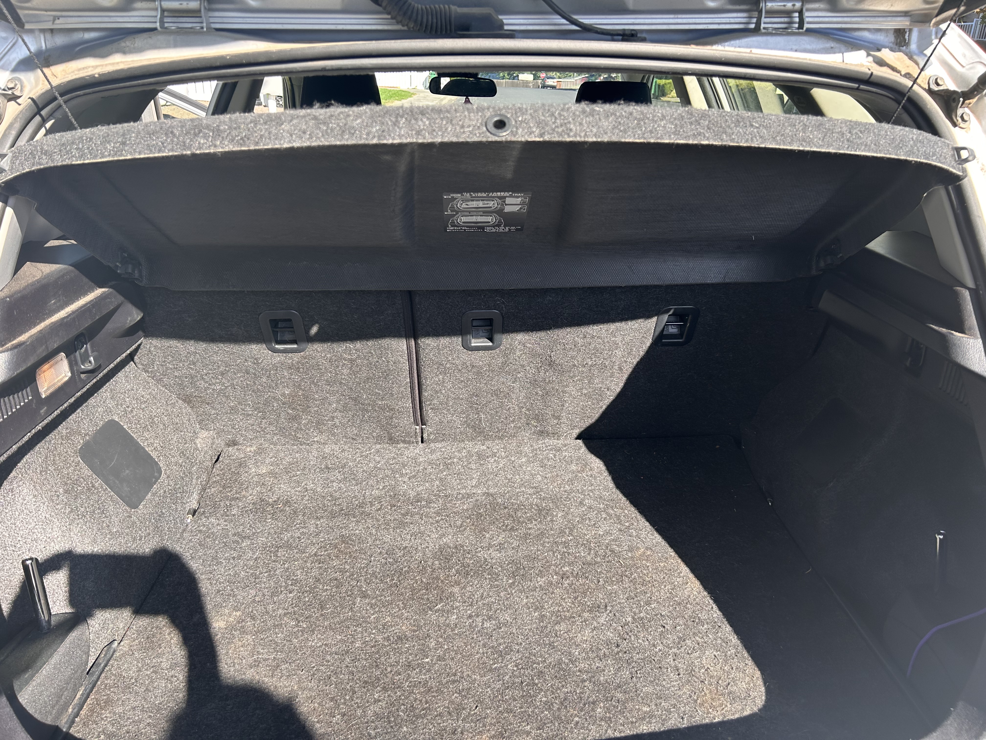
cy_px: 370
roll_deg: -2.5
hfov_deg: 67.3
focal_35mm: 26
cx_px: 493
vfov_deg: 53.1
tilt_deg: -20.1
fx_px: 741
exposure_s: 1/528
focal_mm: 5.7
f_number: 1.5
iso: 50
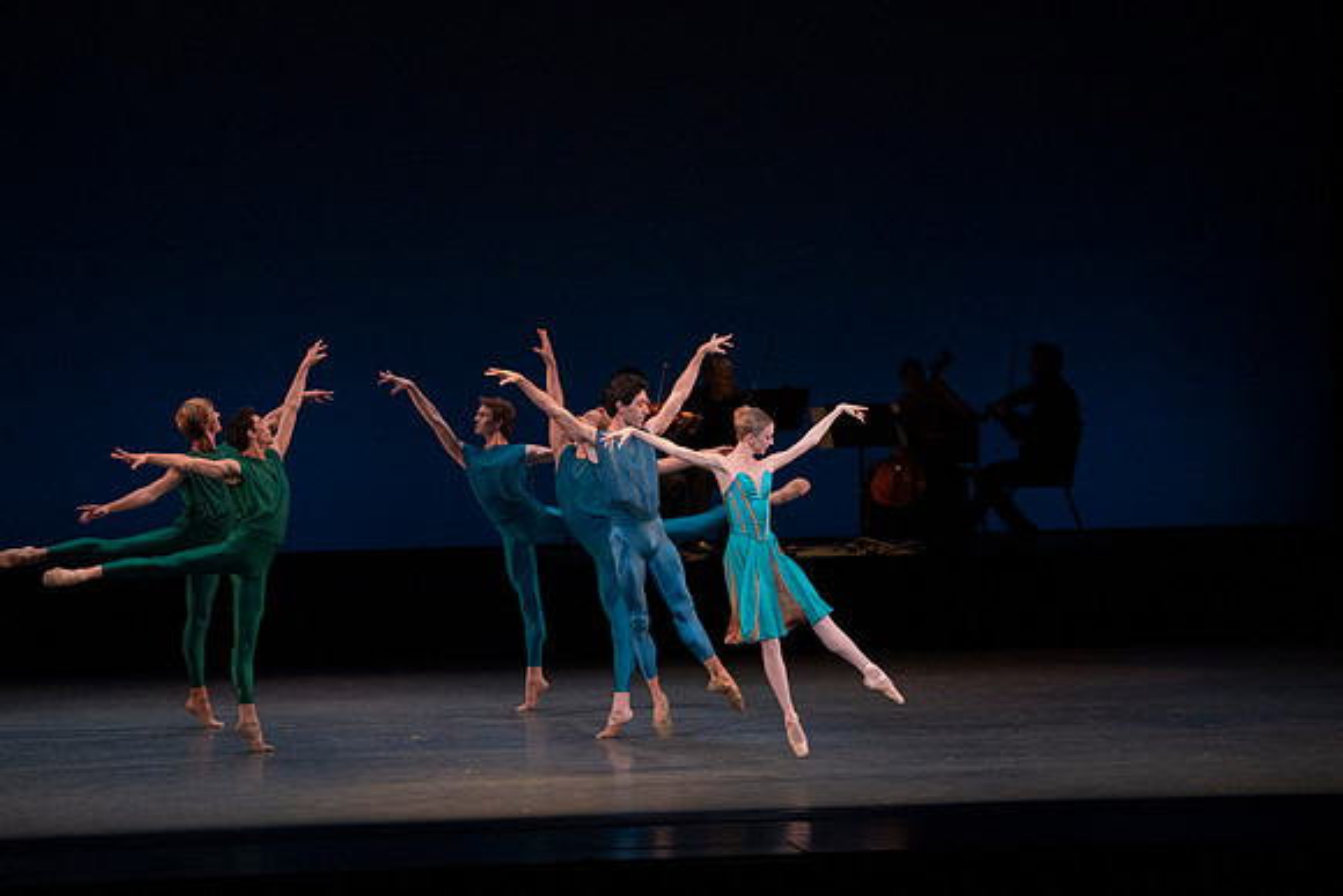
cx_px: 672
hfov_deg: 11.1
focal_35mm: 185
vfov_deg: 7.4
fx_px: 6903
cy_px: 448
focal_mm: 185
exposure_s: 1/400
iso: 8000
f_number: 7.1
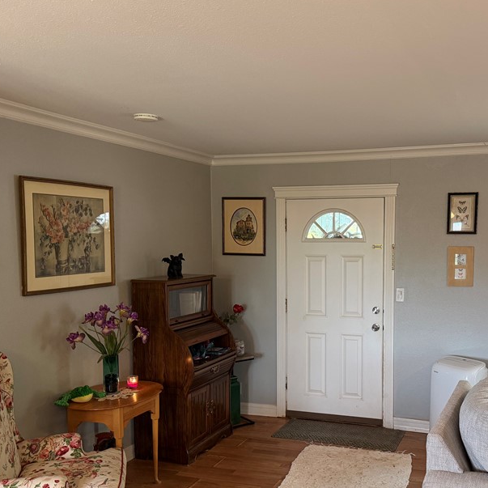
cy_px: 282
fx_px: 574
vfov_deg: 45.9
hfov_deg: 45.4
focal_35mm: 36
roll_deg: +0.7
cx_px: 325
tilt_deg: -5.1
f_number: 1.78
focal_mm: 6.76
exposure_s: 1/60
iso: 320
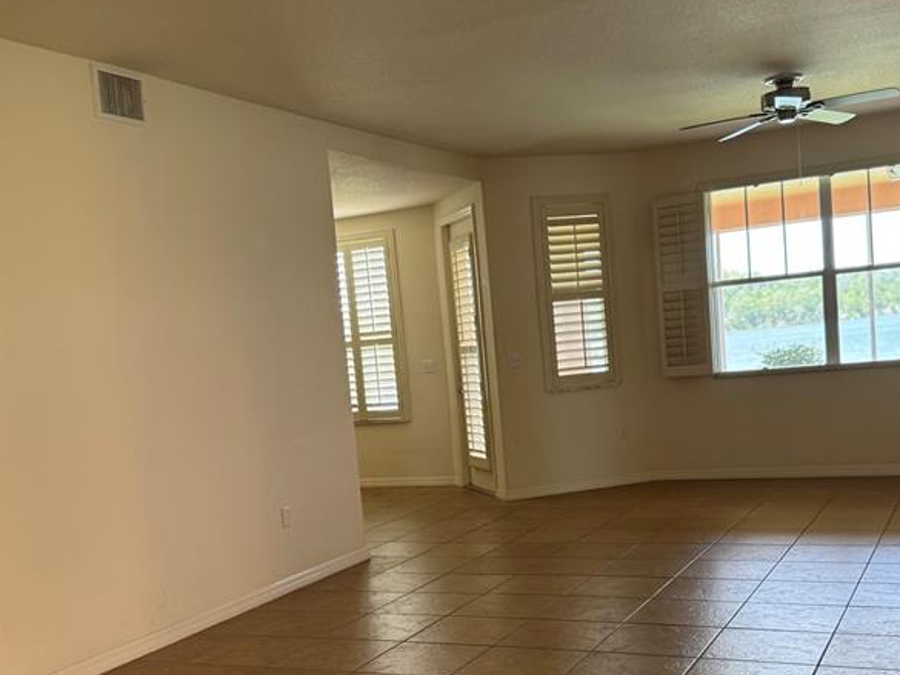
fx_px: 1092
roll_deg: +5.1
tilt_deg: -5.5
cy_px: 447
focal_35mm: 42
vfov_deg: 34.1
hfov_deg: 44.8
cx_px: 454
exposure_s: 1/121
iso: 160
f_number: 1.78
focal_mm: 6.76
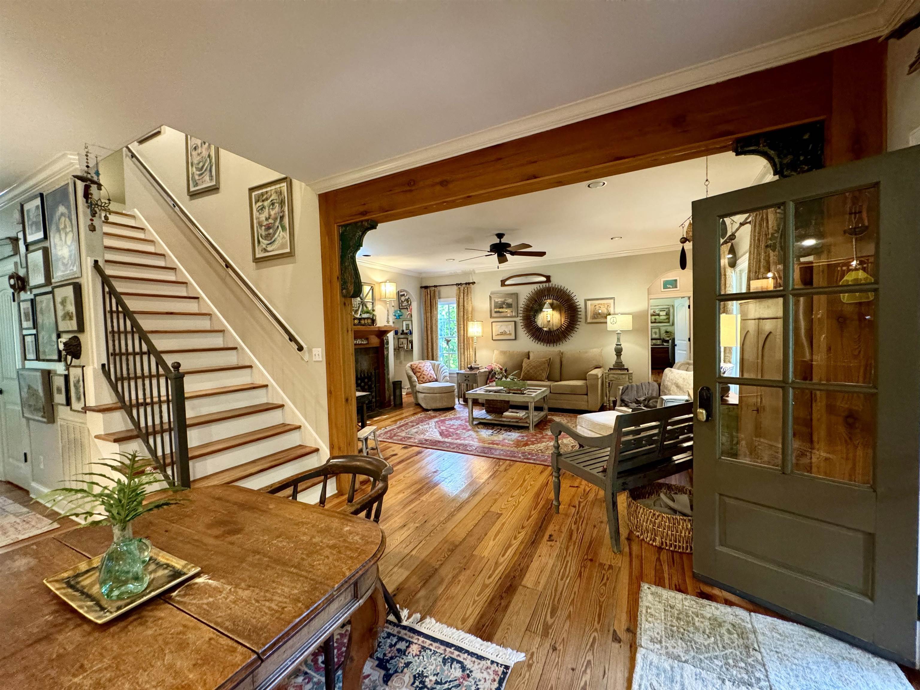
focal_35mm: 14
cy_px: 345
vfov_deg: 85.7
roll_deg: +1.3
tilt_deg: -2.3
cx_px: 460
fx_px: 372
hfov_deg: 102.1
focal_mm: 2.22
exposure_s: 1/60
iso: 640
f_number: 2.2
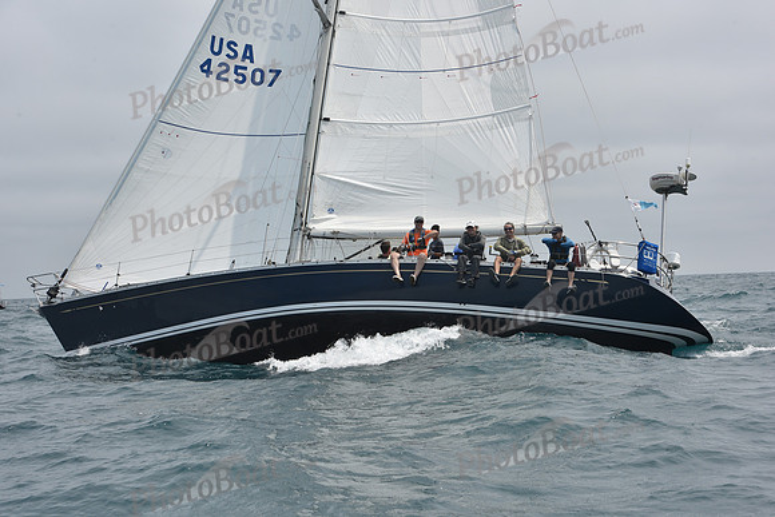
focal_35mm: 70
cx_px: 388
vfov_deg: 19.5
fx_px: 1507
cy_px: 258
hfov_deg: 28.8
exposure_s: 1/800
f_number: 11
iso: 250
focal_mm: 70
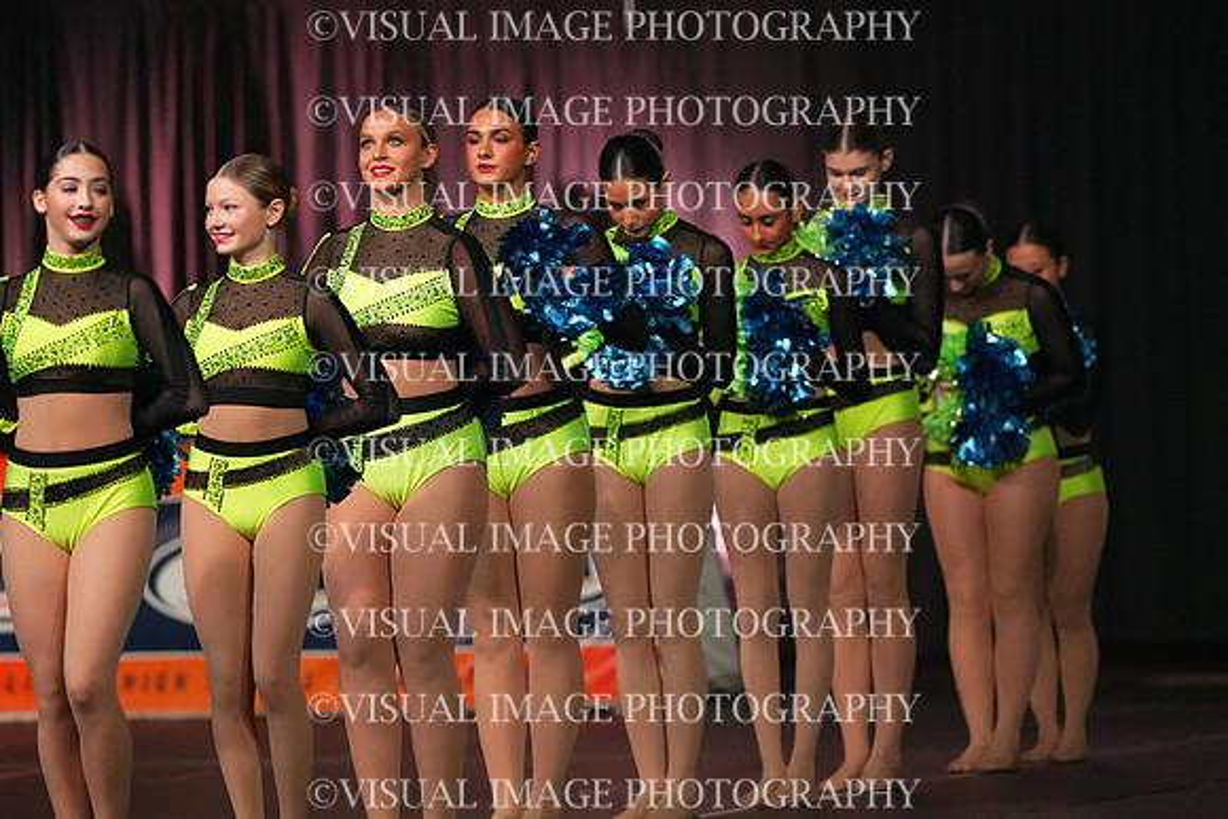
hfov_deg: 6.9
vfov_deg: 4.6
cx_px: 614
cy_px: 410
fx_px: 10235
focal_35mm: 300
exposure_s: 1/1250
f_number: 3.5
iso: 16000
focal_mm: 300
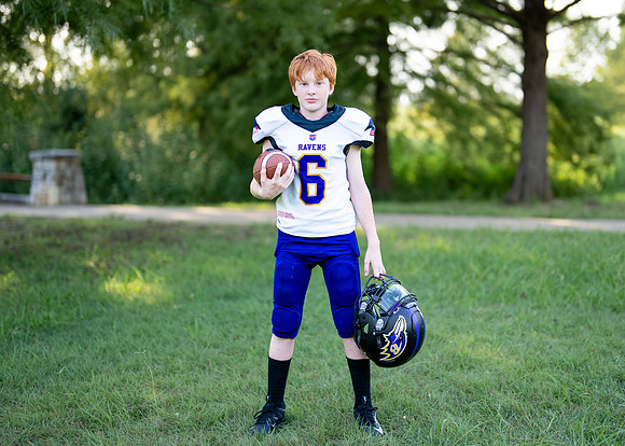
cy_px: 196
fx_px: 1143
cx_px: 350
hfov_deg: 30.6
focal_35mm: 64
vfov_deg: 22.1
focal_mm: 50
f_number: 1.2
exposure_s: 1/1000
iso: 100
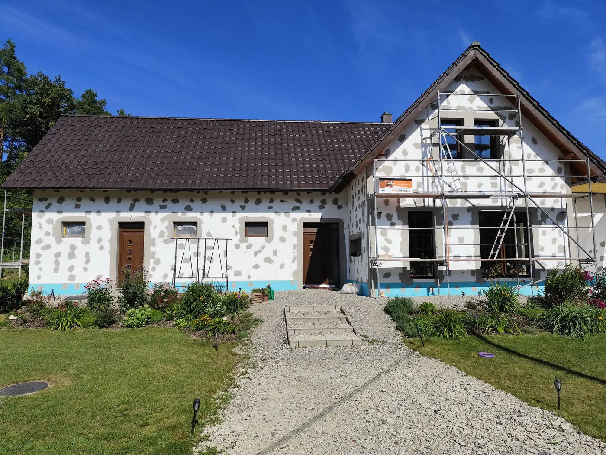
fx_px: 403
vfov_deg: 58.9
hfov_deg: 73.9
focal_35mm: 23
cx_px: 303
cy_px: 228
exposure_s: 1/2026
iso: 50
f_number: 1.65
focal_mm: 6.14
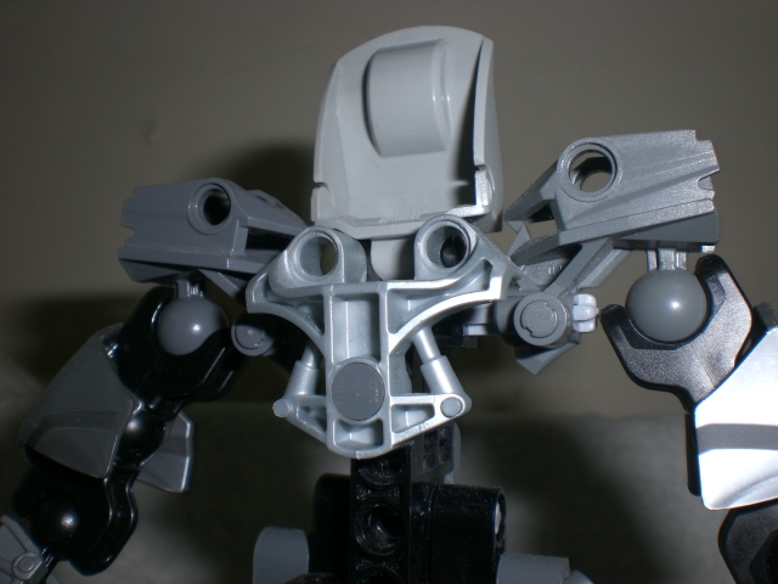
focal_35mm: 38
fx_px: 854
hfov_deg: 49.0
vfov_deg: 37.7
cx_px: 389
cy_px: 292
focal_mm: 6.3
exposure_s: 1/30
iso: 50
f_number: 4.4
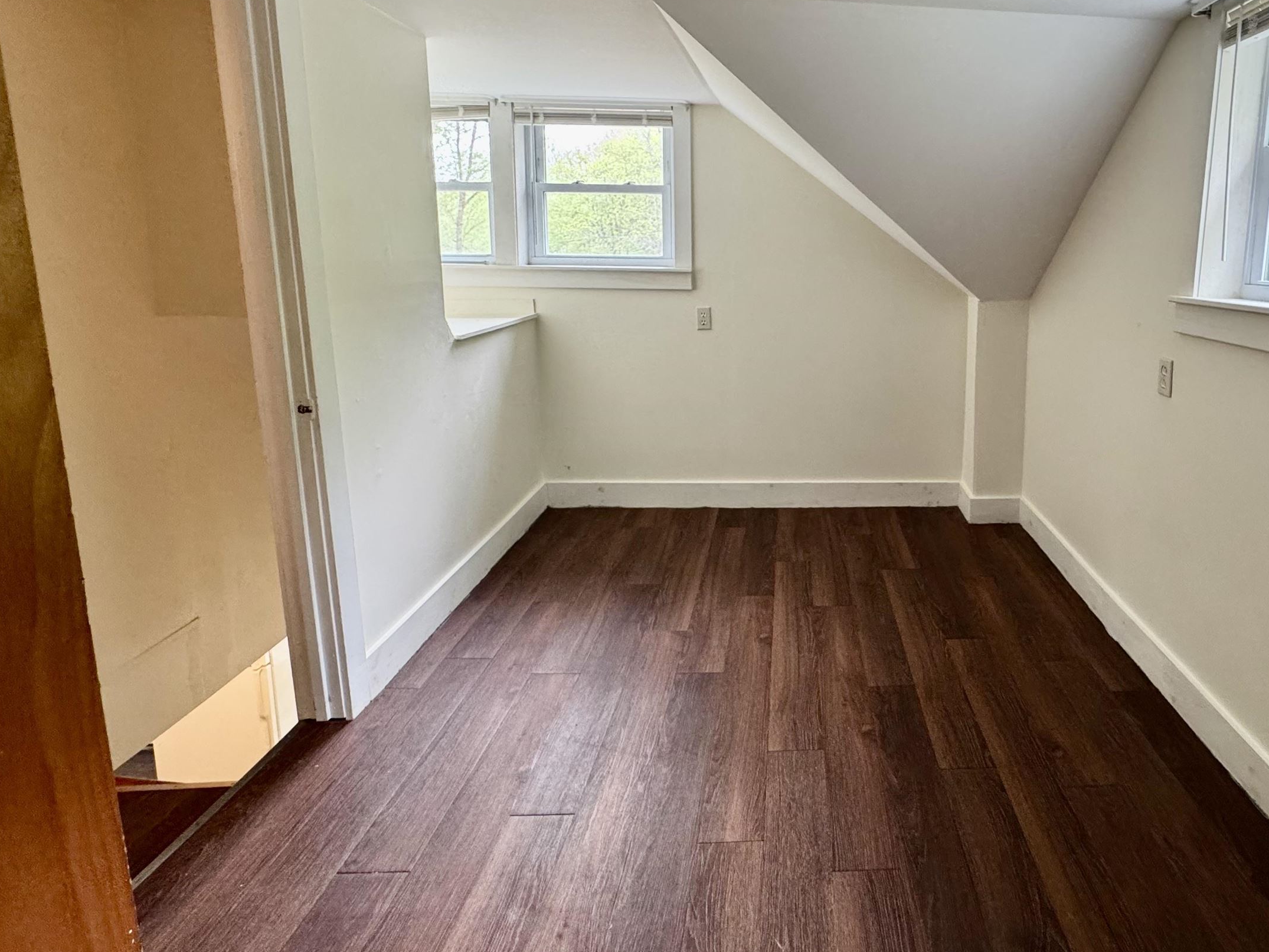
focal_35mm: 20
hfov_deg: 79.2
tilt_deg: -7.1
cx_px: 842
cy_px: 351
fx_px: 733
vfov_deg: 64.9
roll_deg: +0.0
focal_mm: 2.22
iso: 250
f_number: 2.2
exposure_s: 1/60
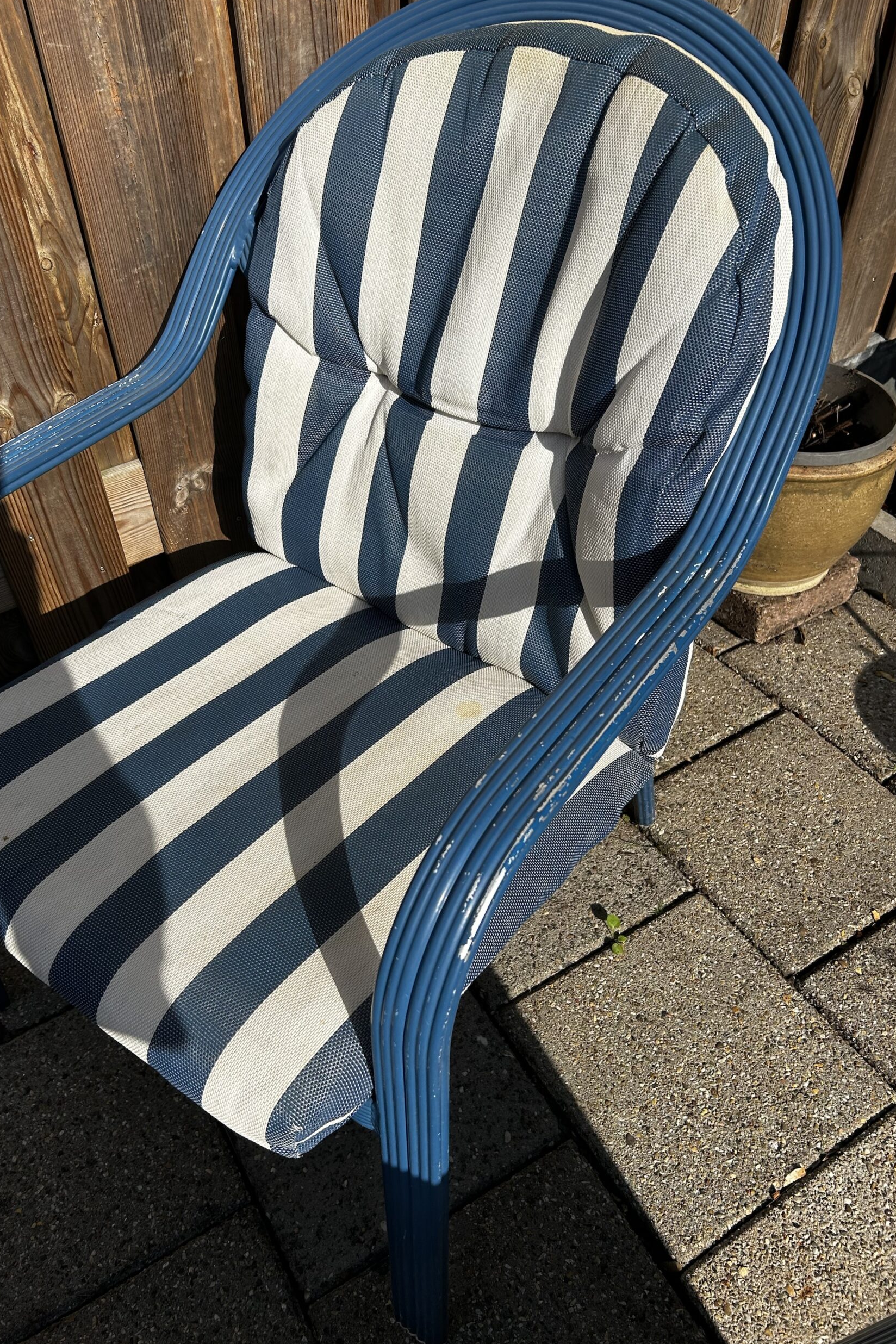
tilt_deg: -46.1
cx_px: 396
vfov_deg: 65.5
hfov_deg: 46.3
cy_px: 680
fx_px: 1045
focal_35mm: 28
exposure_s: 1/4115
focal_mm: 5.7
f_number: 1.5
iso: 50
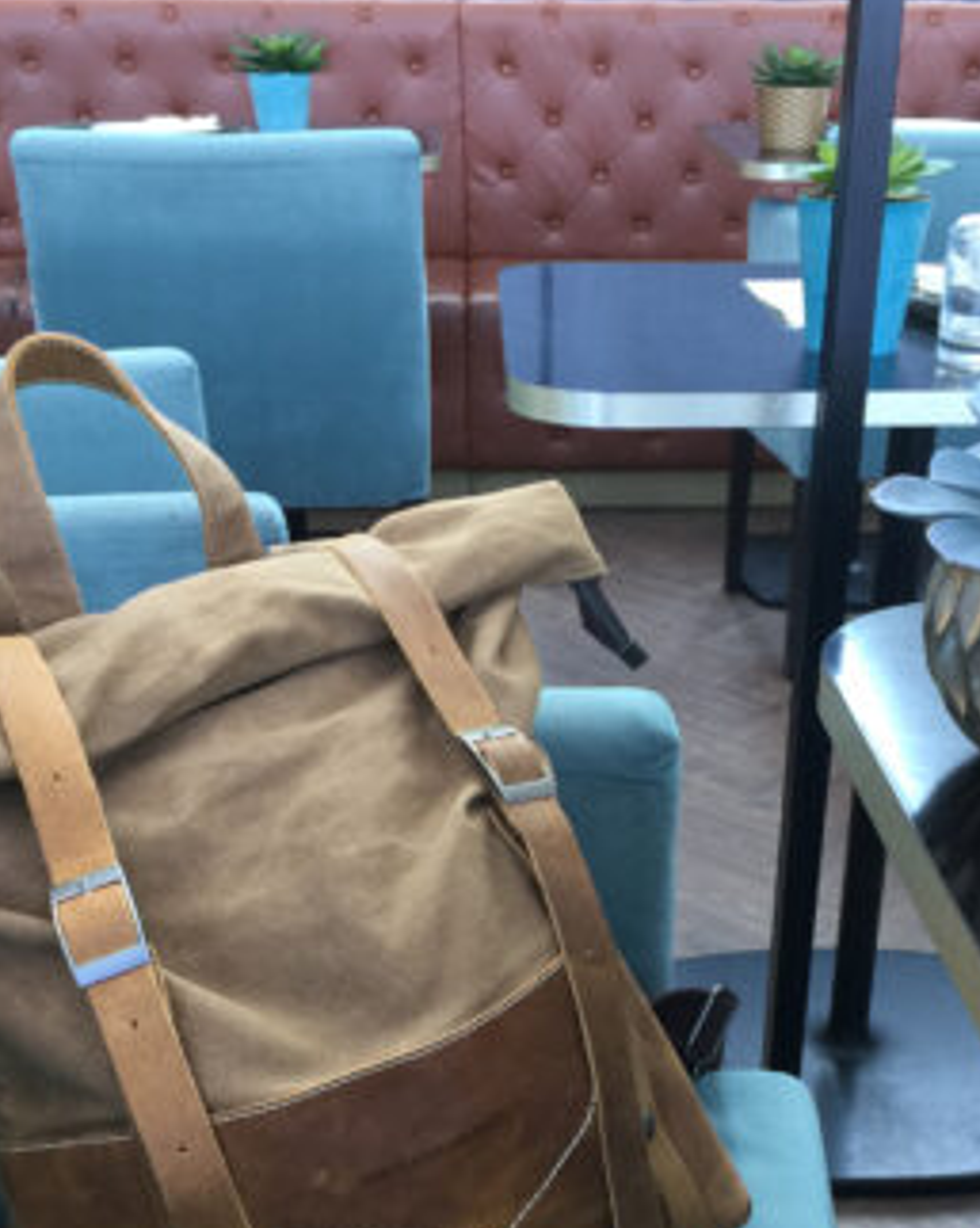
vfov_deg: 40.8
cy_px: 927
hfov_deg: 34.0
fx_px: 1598
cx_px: 578
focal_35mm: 44
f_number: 2.2
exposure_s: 1/33
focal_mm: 4.15
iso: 32
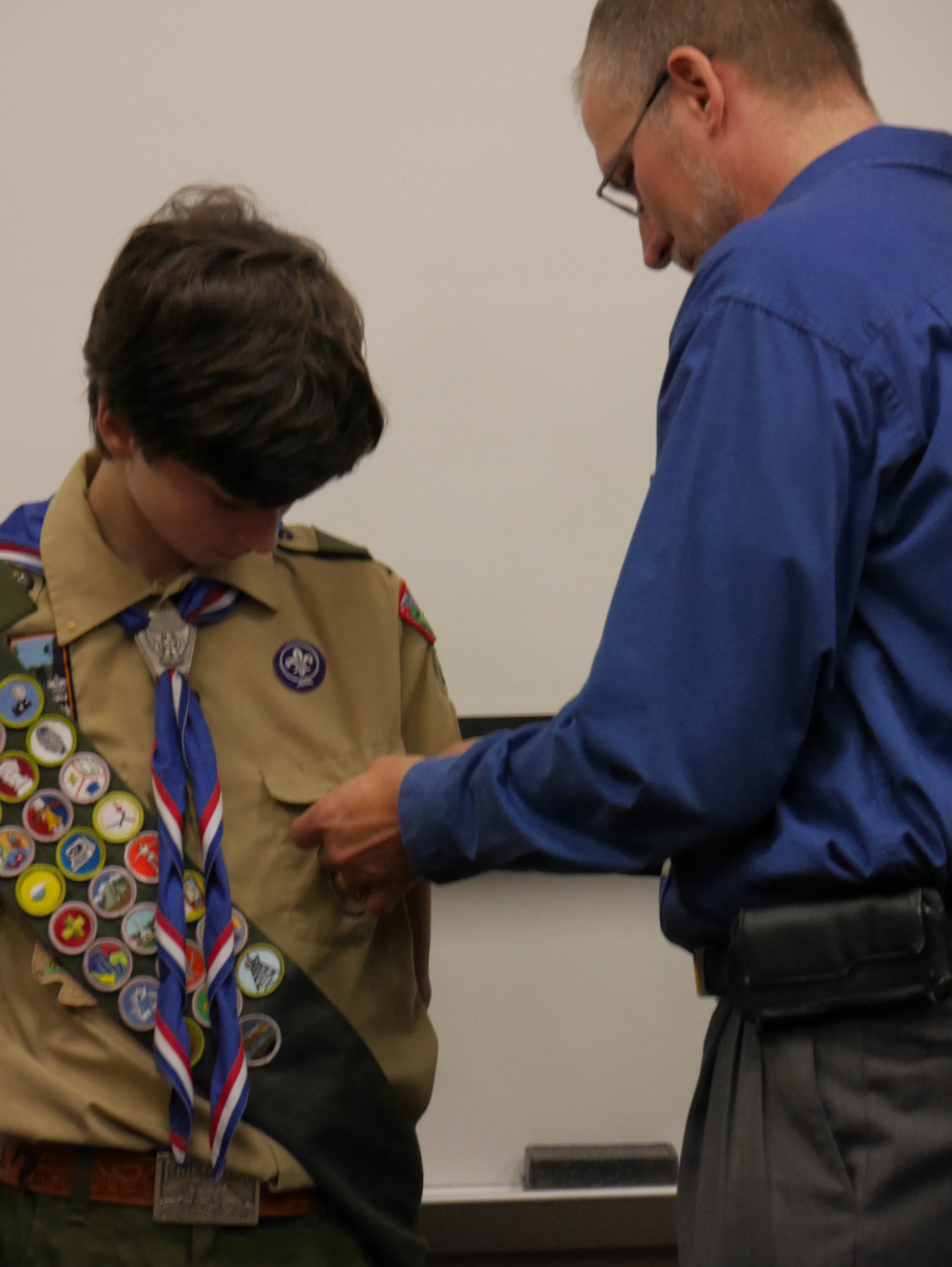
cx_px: 476
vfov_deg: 12.8
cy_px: 634
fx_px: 5641
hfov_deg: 9.6
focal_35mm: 154
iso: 3200
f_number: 5.4
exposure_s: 1/160
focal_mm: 77
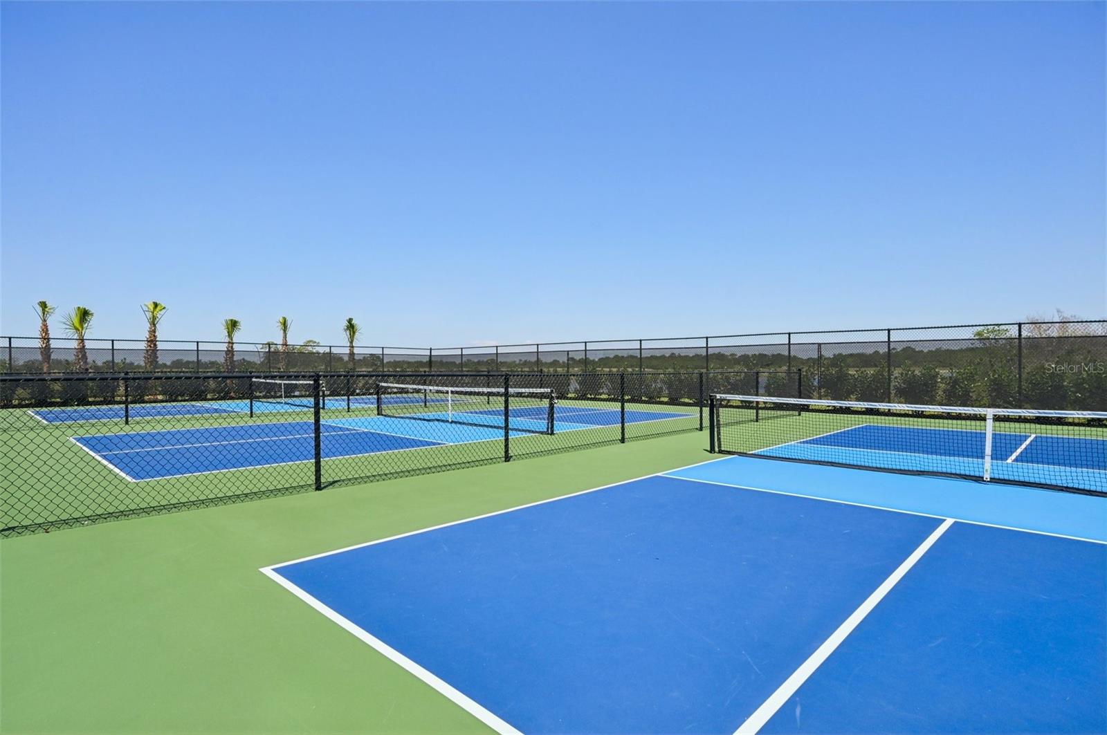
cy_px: 368
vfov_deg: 67.3
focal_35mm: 18
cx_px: 554
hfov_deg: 90.1
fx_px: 553
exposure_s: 1/1600
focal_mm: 18
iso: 400
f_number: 8
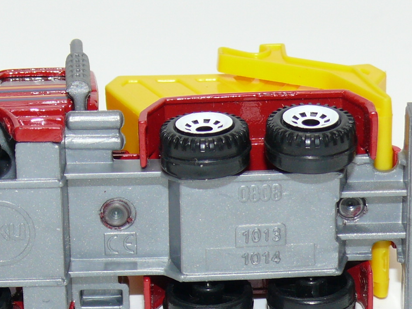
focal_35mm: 174
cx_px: 133
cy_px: 204
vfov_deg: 8.5
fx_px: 2071
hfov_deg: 11.3
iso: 100
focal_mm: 13.5
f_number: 4
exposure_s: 1/30
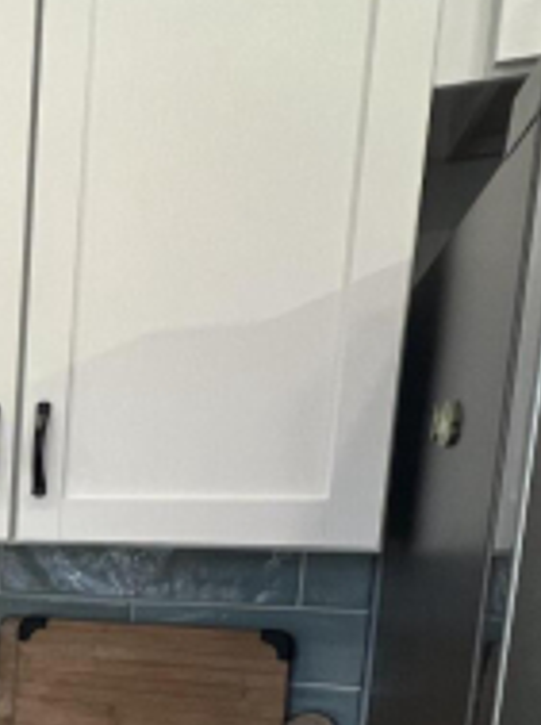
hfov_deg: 23.9
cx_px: -299
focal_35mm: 46
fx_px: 962
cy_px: 669
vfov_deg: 38.2
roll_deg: +0.4
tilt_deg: -10.4
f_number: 1.8
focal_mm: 1.57
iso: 320
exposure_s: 1/60
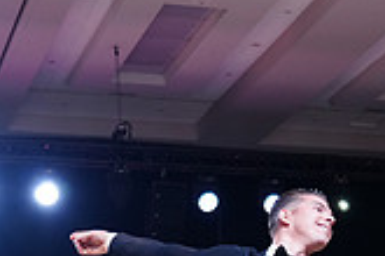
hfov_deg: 16.6
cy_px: 418
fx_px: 1315
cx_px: 261
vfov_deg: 10.6
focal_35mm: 123
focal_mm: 35
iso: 1250
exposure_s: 1/500
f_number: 4
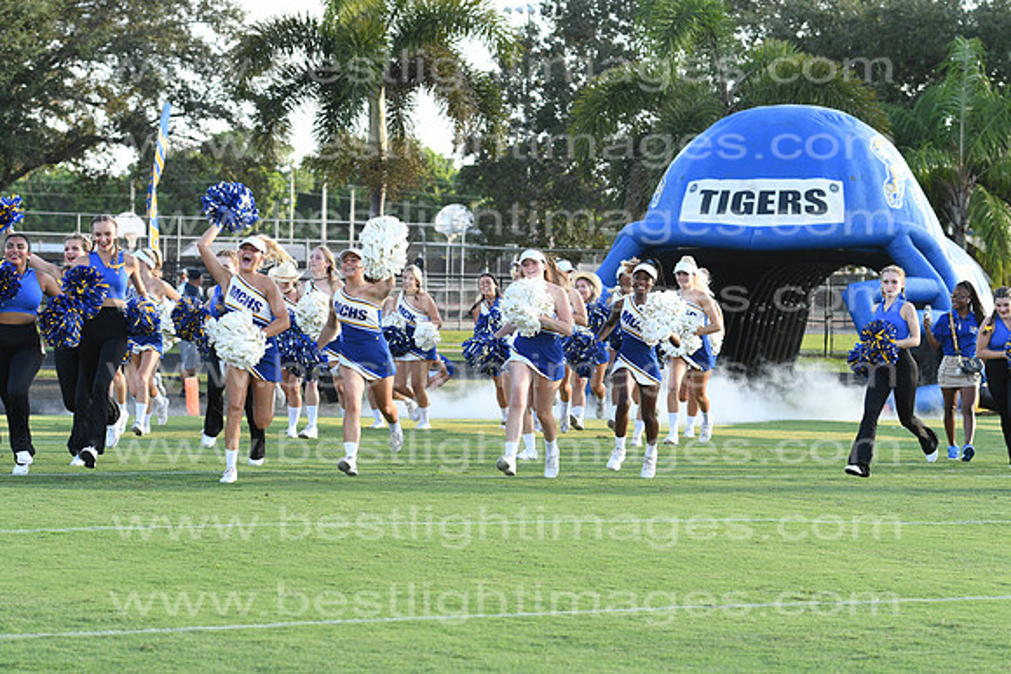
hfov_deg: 15.9
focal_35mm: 129
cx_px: 506
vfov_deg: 10.6
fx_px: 3623
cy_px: 337
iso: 360
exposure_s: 1/500
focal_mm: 86
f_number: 5.6
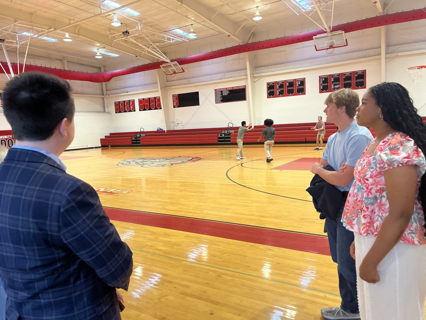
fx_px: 320
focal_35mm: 26
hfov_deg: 67.3
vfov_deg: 53.1
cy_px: 160
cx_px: 213
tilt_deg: -6.7
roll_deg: +4.6
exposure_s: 1/60
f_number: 1.6
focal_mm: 5.1
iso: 200
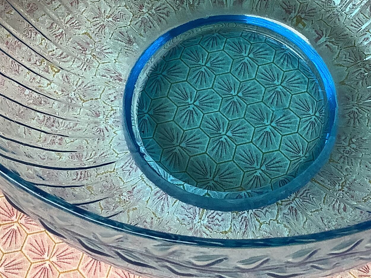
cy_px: -55
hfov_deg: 24.1
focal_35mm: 81
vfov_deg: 17.4
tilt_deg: -47.4
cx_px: 228
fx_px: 868
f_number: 2.4
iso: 100
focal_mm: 3.3
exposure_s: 1/100
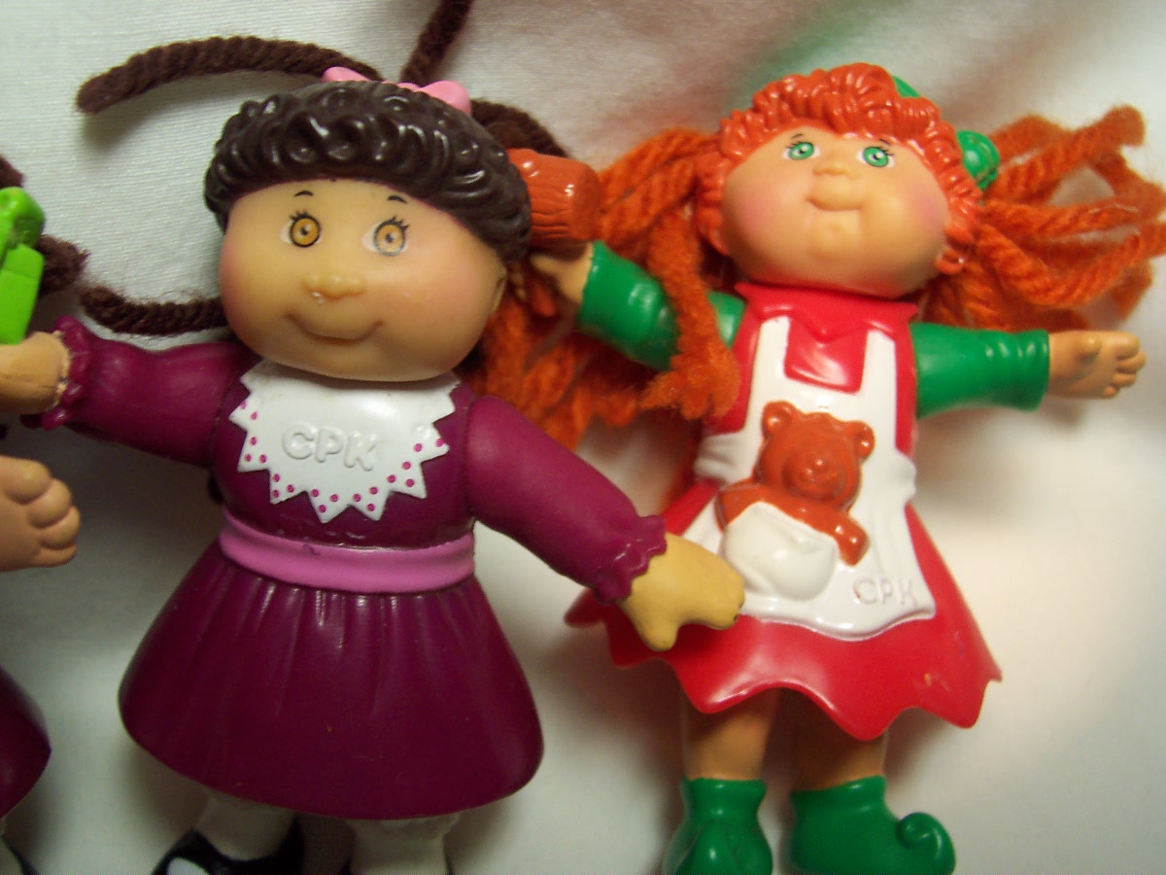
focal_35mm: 37
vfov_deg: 38.7
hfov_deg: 50.1
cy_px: 438
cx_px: 583
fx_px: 1246
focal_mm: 5.6
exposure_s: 1/30
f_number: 2.8
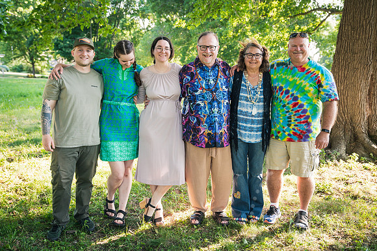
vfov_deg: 35.0
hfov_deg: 50.7
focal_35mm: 38
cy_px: 126
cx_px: 188
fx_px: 398
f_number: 3.5
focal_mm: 38
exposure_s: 1/320
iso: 800
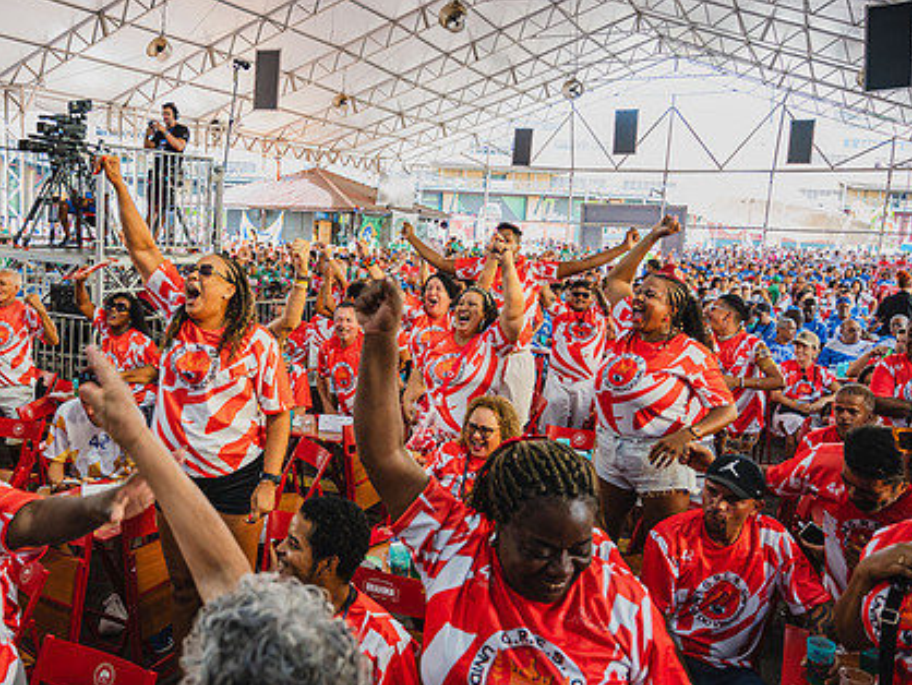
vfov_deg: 44.2
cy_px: 327
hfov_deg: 56.0
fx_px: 844
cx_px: 336
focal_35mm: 32
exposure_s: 1/250
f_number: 4
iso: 1600
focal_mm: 24
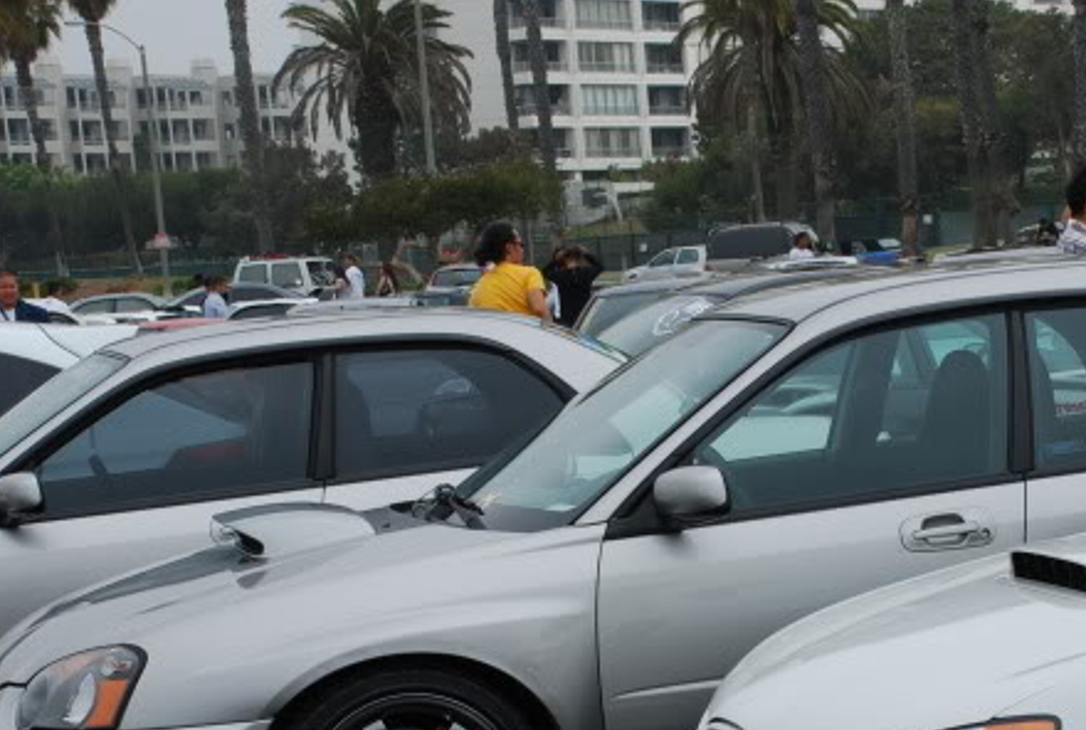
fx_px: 3297
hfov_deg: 18.6
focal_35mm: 109
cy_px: 618
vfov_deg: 12.6
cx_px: 797
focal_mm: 40
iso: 125
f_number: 10
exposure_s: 1/200
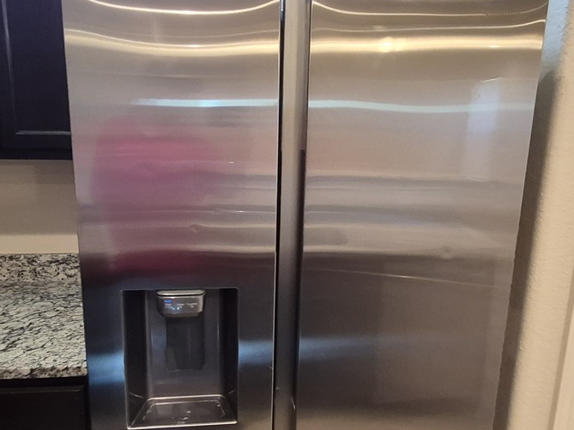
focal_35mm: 28
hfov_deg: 63.5
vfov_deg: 49.7
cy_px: 211
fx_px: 464
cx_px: 288
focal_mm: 1.74
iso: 320
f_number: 2.2
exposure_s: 1/60
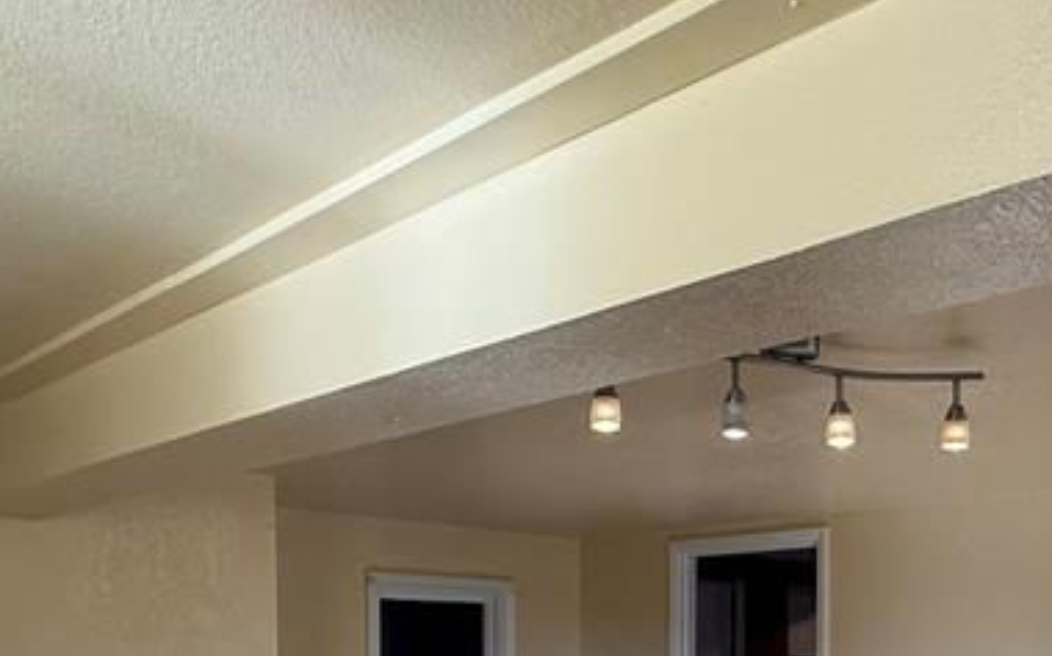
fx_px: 1146
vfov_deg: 29.1
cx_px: 731
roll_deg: -0.4
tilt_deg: -2.0
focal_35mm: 40
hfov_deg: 48.2
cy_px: 709
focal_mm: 2.22
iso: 200
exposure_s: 1/120
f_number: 2.2
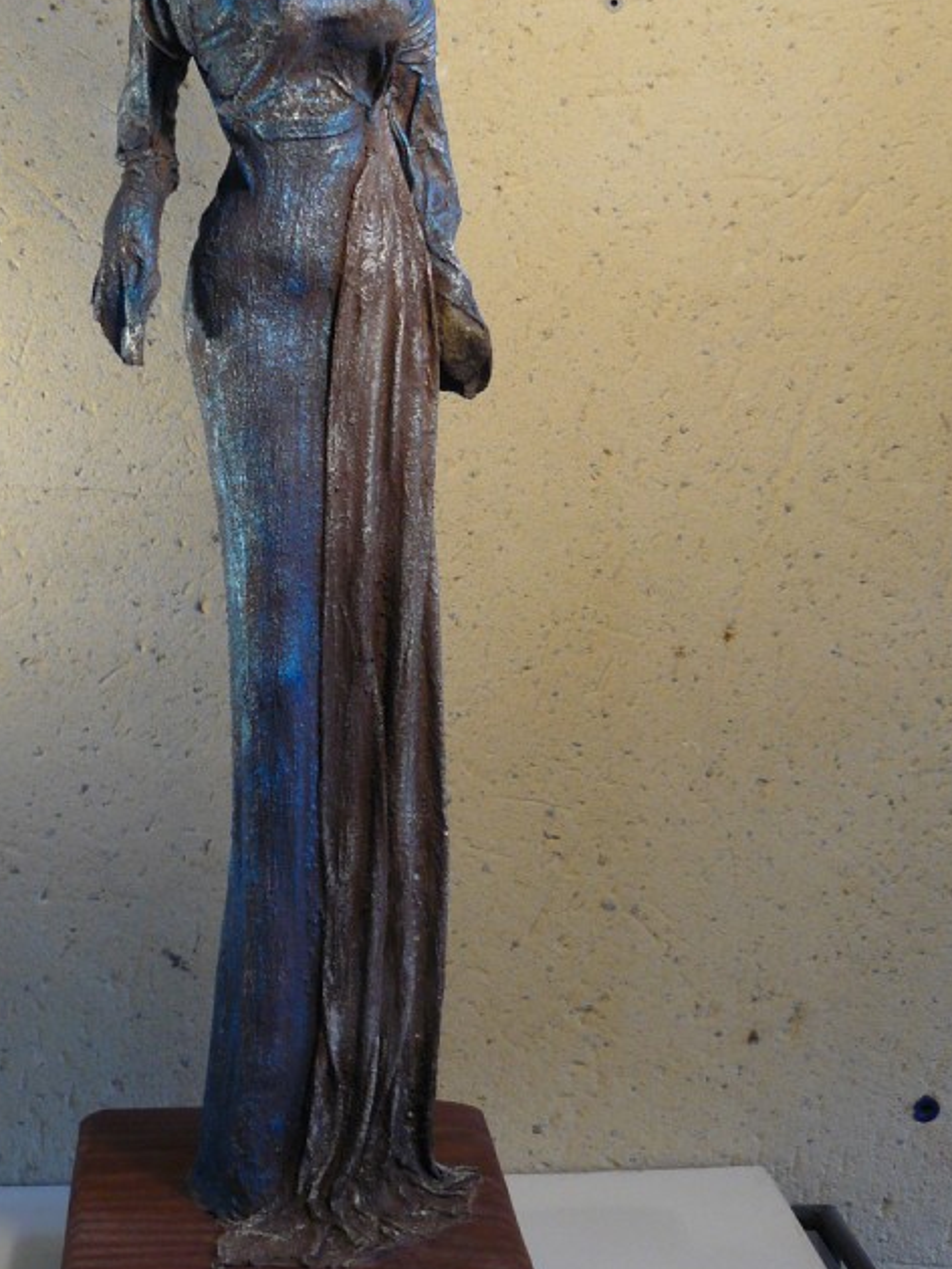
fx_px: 2566
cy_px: 484
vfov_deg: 27.7
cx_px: 323
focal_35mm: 70
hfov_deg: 20.9
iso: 125
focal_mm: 7.1
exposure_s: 1/30
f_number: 2.8
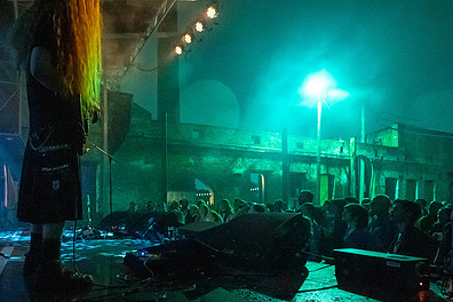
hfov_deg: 74.8
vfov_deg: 54.1
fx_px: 289
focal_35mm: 23
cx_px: 170
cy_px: 199
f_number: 2.8
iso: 3200
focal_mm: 14
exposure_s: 1/200
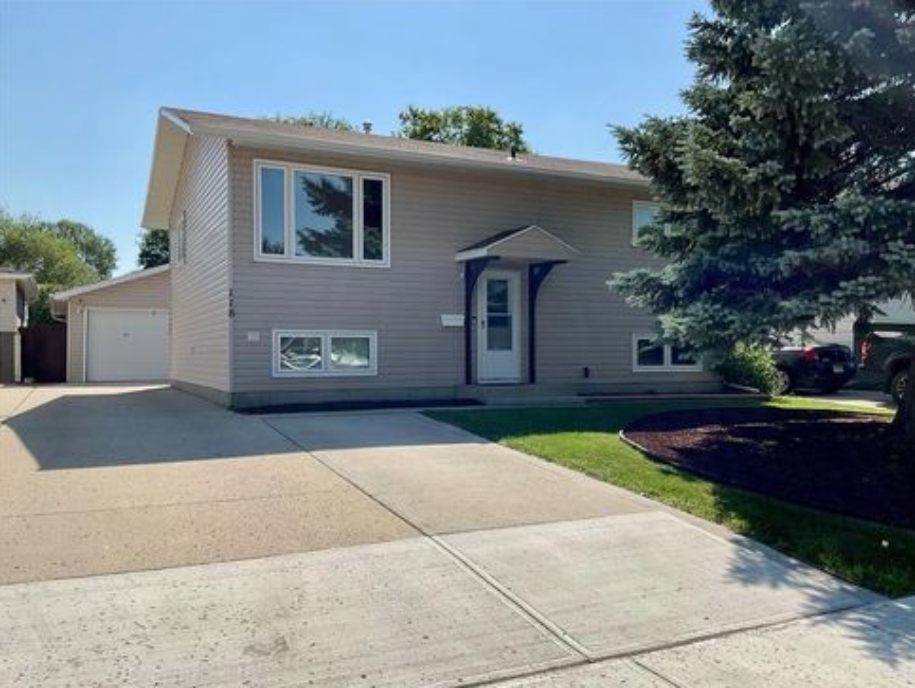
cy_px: 353
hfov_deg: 59.9
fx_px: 794
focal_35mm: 30
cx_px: 470
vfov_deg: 46.8
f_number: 1.8
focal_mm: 3
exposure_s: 1/2959
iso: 20
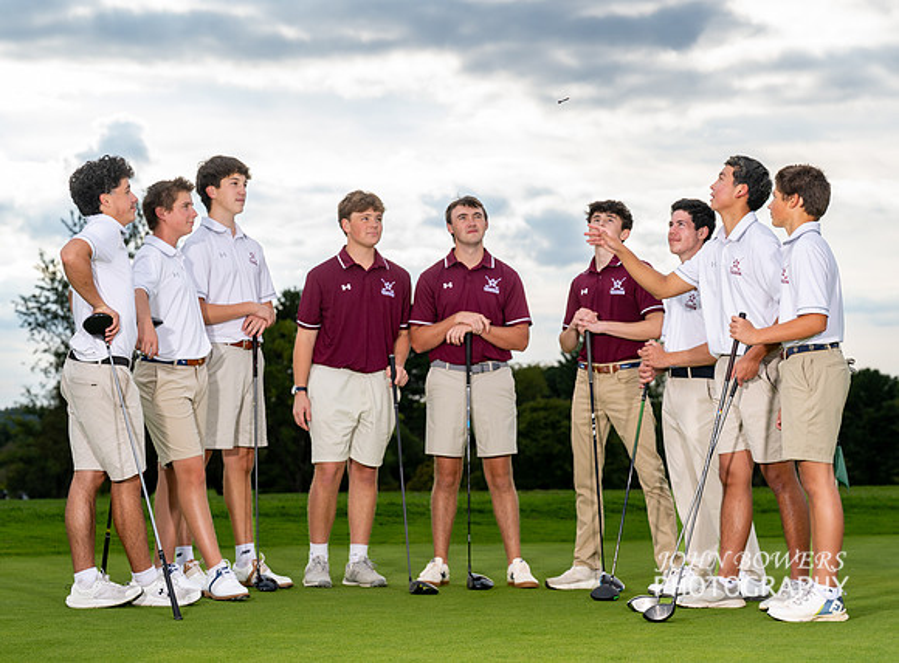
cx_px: 510
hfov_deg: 21.8
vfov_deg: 16.2
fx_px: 2333
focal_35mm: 90
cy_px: 267
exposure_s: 1/500
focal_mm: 70
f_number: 5.6
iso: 160
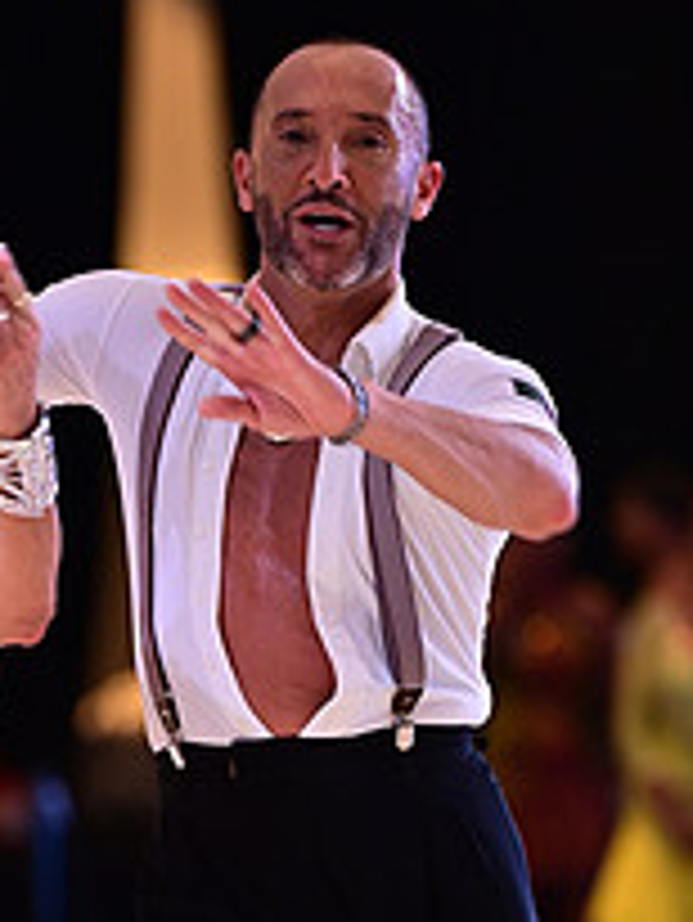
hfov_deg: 2.7
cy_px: 1084
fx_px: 14506
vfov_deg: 3.6
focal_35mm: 544
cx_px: -45
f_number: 3.5
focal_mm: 200
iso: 1600
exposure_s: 1/250
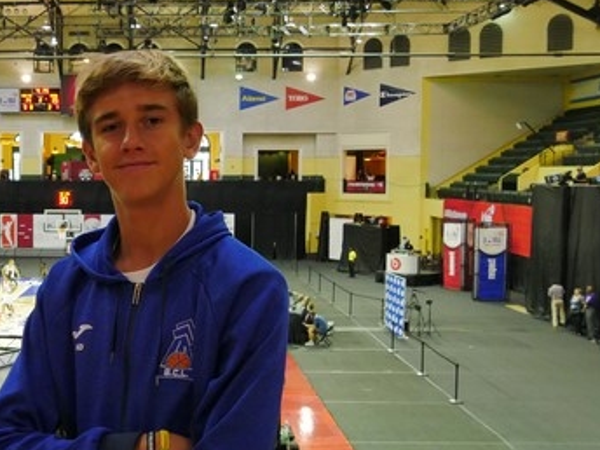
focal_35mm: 52
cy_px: 228
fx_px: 901
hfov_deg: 35.4
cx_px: 106
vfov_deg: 28.0
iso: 3200
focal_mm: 14
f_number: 5.6
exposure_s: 1/80
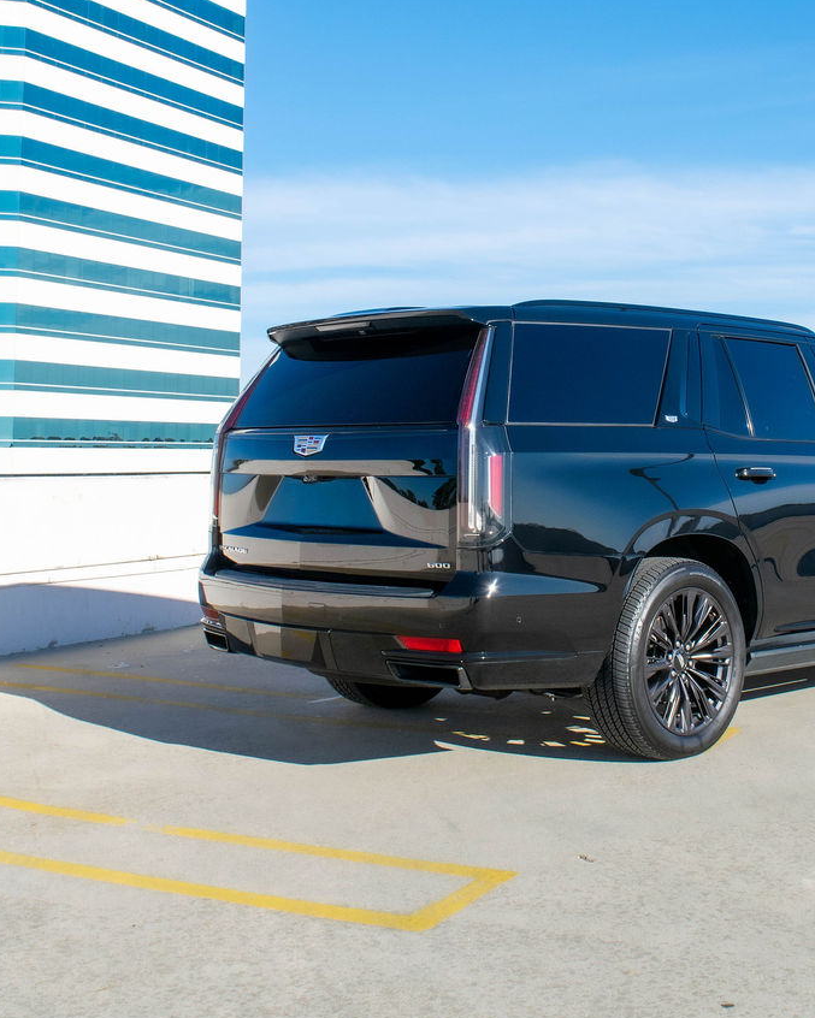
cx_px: 526
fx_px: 1387
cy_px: 303
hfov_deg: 32.5
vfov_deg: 39.6
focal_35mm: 46
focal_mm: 18
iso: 200
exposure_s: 1/400
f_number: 10
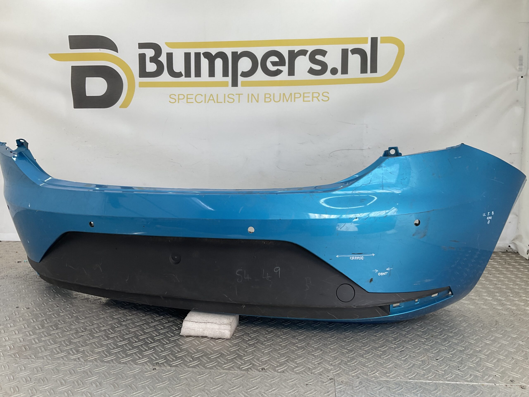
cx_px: 264
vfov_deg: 48.2
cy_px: 198
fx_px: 443
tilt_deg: -9.9
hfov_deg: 61.7
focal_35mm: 29
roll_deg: -2.3
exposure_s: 1/150
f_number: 1.8
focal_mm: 3
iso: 16
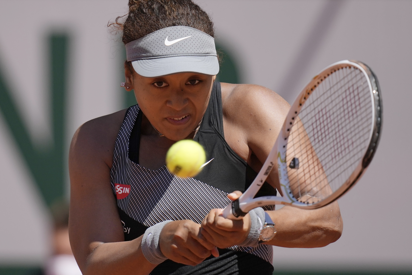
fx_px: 5573
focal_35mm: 487
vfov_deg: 2.8
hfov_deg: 4.2
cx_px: 194
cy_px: 141
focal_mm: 400
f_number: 2.8
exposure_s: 1/8000
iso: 400
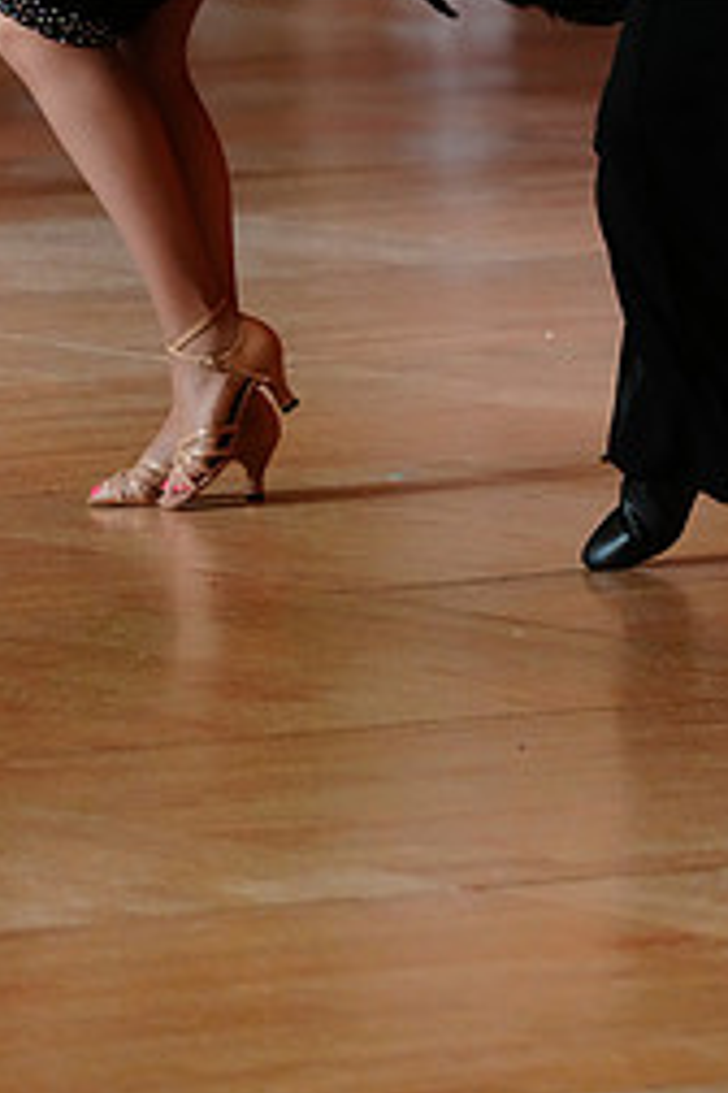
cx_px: 514
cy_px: -147
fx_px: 13952
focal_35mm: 460
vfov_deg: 4.5
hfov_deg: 3.0
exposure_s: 1/320
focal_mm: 200
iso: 3200
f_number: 4
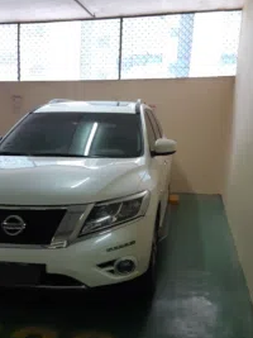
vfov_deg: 47.7
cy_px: 195
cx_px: 114
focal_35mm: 39
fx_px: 380
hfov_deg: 36.8
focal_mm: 3.93
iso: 320
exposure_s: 1/50
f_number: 1.7
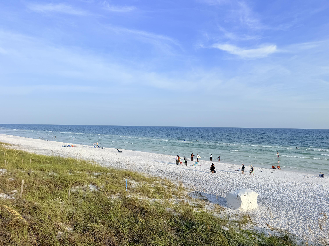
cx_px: 164
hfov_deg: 71.6
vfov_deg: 56.8
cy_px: 123
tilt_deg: +3.4
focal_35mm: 24
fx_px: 228
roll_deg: -1.1
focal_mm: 6.76
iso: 80
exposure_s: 1/5714
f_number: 1.78
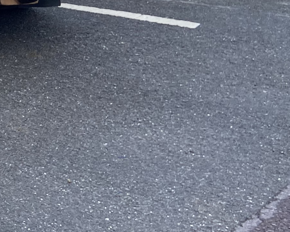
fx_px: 969
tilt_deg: -10.7
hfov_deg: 13.9
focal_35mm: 113
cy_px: -11
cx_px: -317
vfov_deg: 13.4
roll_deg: +0.9
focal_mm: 4.25
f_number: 1.8
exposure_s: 1/877
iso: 32
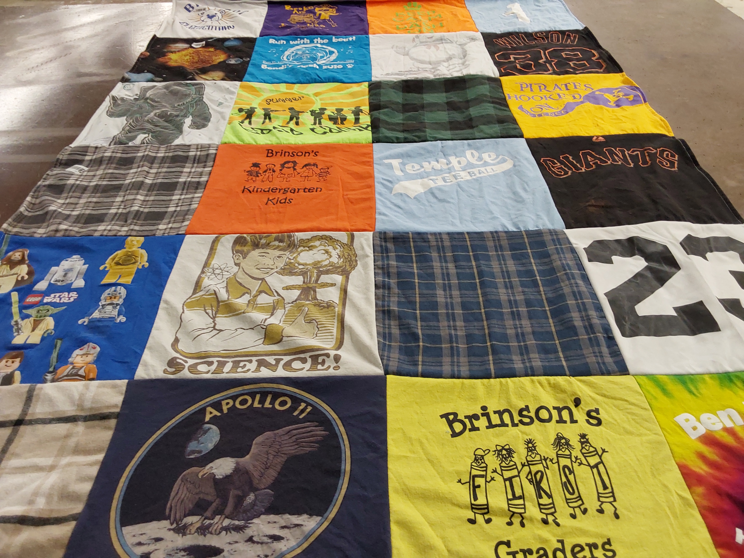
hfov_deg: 63.4
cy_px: 279
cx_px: 372
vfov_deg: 49.7
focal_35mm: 28
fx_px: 602
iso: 100
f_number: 1.9
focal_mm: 2.91
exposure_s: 1/60
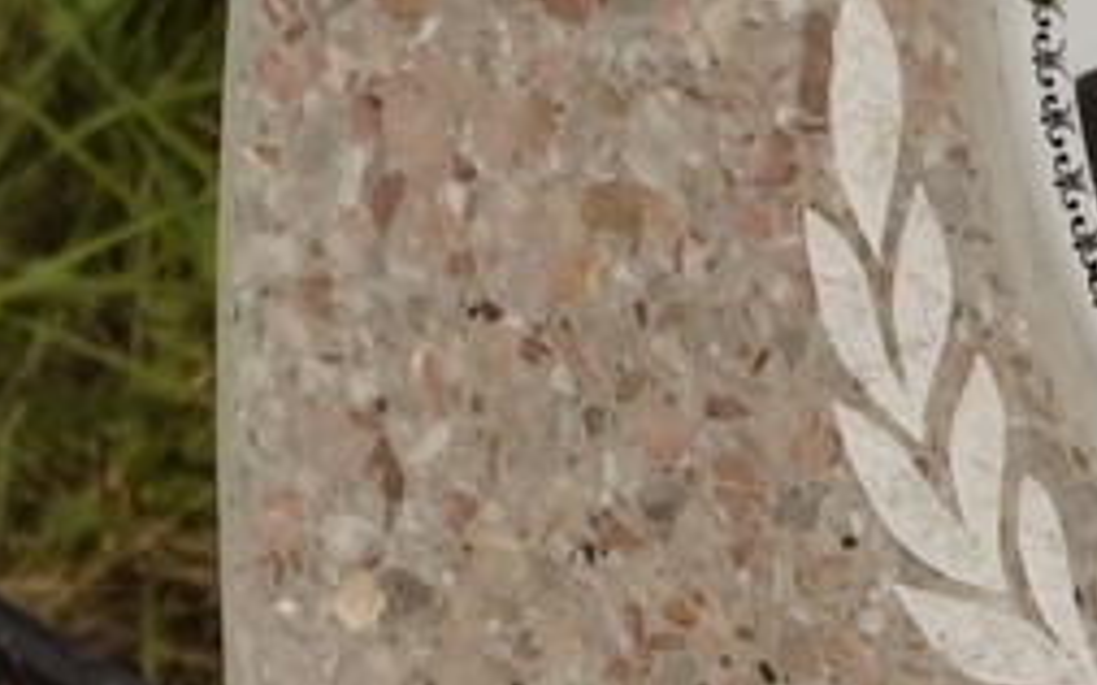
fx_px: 9206
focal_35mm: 308
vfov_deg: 4.2
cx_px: 1483
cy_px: 845
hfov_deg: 6.8
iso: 100
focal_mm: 5.52
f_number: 1.9
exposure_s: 1/3400
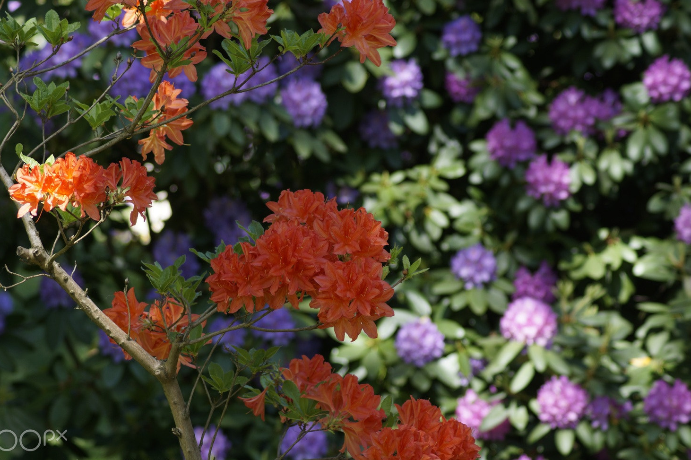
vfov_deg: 6.2
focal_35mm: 222
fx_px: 4250
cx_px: 328
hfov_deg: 9.3
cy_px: 251
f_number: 5.6
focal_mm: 135
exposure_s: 1/100
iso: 100
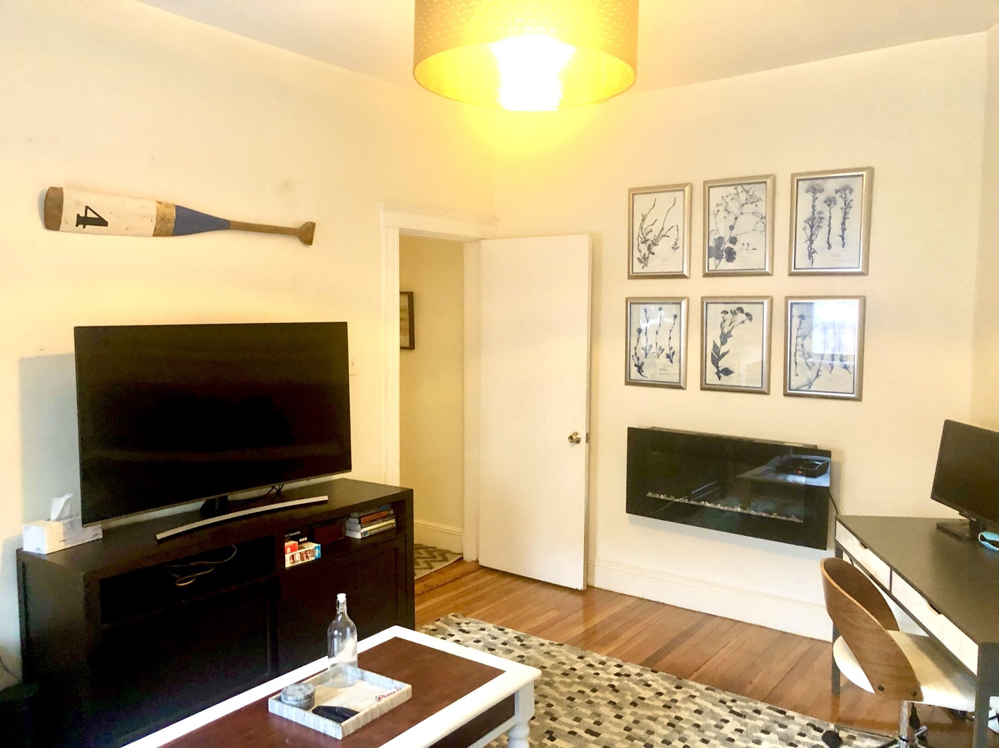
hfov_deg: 63.5
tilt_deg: -4.5
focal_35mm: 28
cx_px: 500
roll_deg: +0.5
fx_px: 808
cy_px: 374
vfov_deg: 49.7
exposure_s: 1/15
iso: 100
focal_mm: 3.99
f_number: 1.8
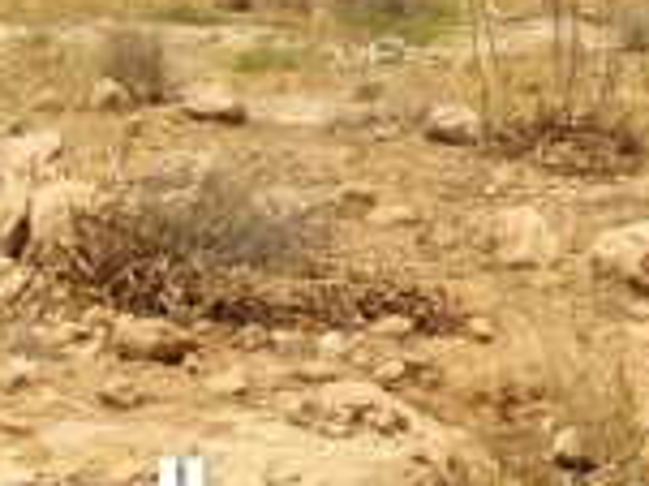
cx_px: 851
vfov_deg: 13.4
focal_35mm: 106
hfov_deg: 17.4
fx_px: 1986
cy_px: -163
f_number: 1.79
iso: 50
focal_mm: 4.71
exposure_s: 1/1976
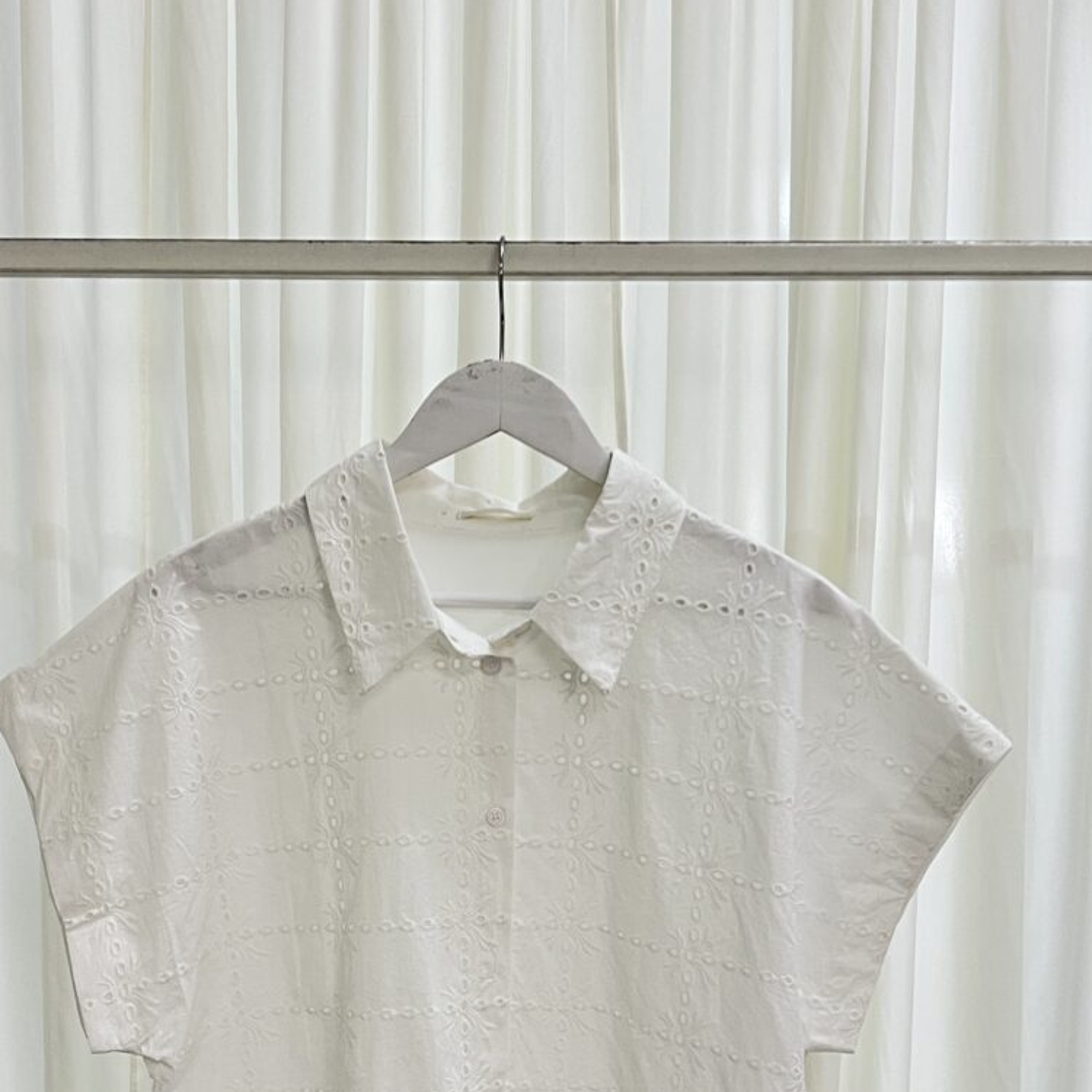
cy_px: 740
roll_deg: +0.4
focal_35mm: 49
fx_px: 1749
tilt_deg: -4.3
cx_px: 513
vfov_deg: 34.3
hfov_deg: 34.7
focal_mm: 5.7
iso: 80
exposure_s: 1/50
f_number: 1.5
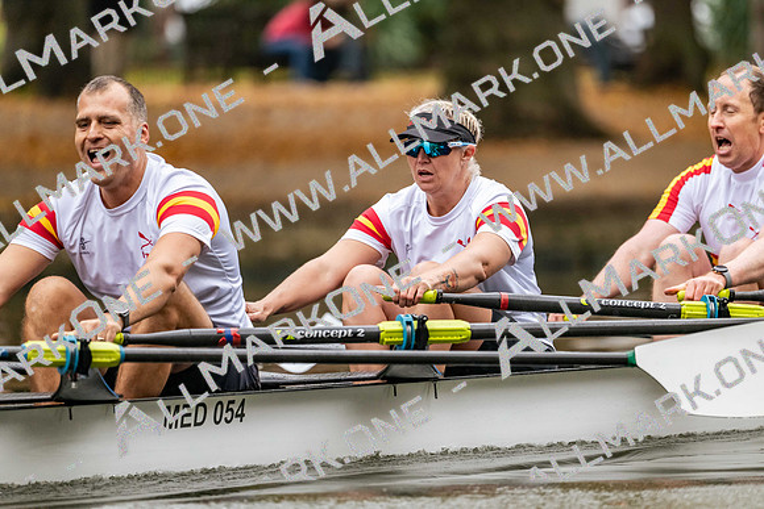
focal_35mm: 400
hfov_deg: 5.2
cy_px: 254
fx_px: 8490
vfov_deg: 3.4
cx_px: 382
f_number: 4.5
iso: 3200
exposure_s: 1/2500
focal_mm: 400
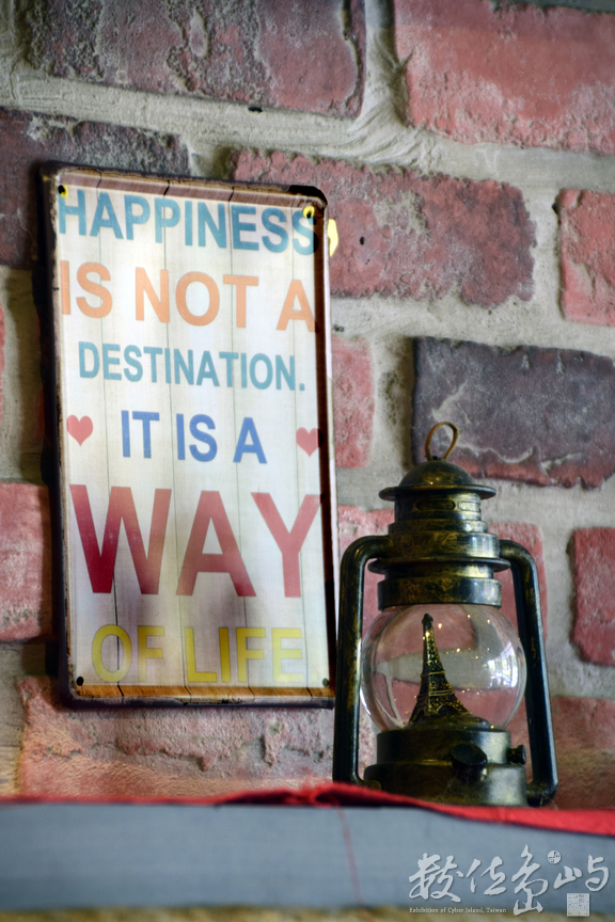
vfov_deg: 8.1
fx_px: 6534
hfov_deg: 5.4
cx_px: 308
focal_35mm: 255
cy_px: 461
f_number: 6.3
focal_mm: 170
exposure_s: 1/6
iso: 400
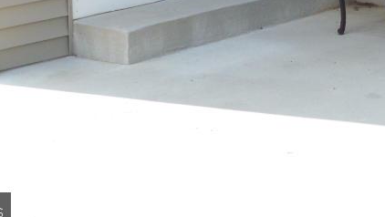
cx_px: 364
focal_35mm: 103
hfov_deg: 20.2
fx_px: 1052
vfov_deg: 11.3
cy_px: -120
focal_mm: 7
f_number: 3.8
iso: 125
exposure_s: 1/320
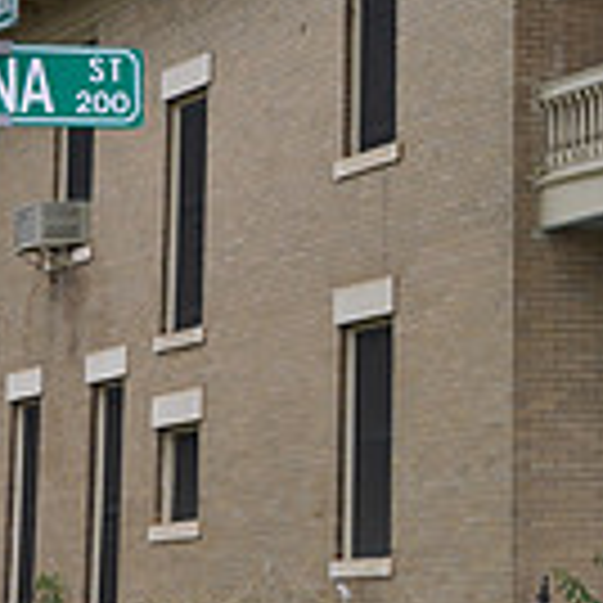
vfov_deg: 12.6
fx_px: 2717
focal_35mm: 138
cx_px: 1080
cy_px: 52
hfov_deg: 11.7
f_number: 5.6
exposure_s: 1/125
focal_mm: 25
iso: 200
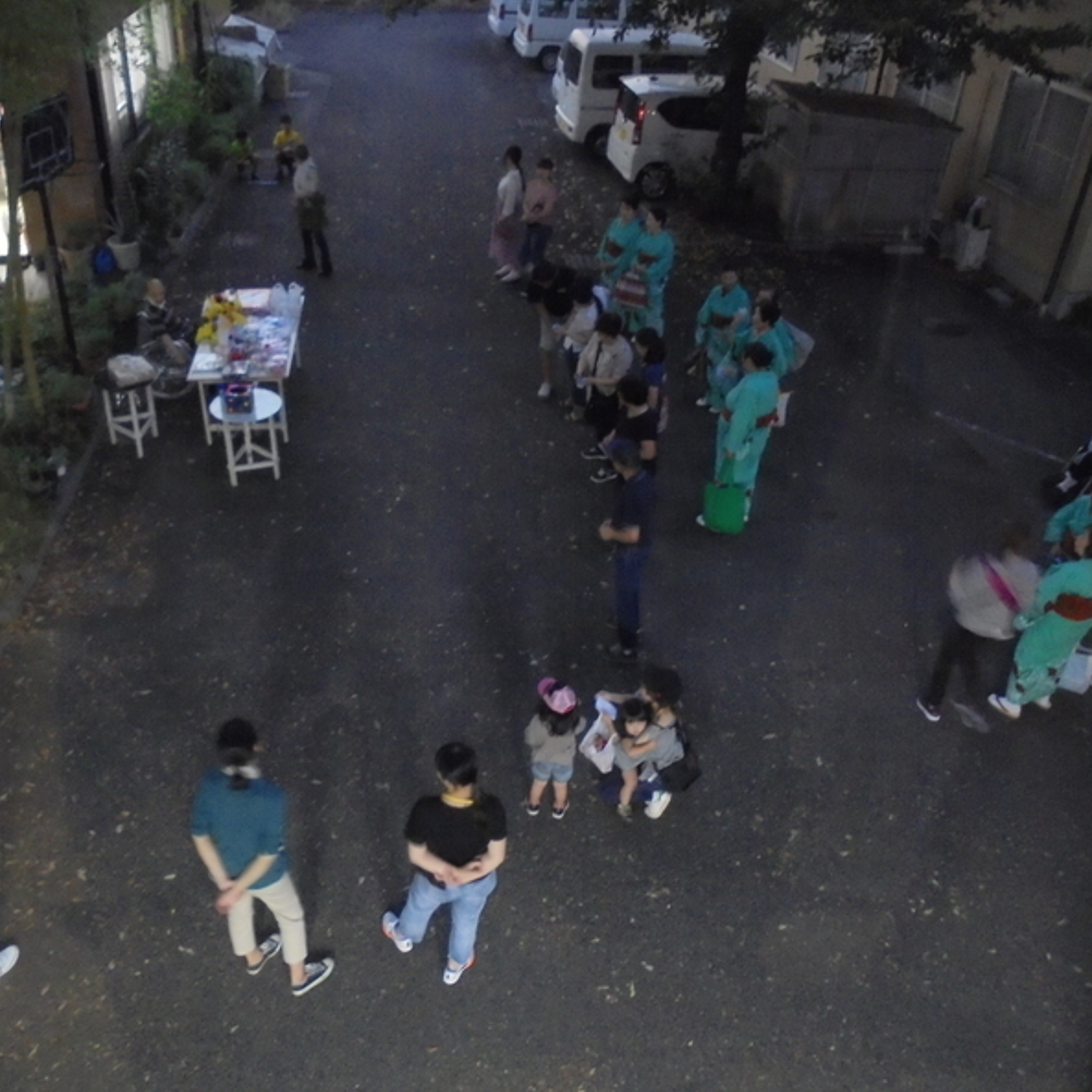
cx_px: 435
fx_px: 1106
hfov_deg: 52.2
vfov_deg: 52.5
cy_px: 545
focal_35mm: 31
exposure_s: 1/6
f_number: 3.5
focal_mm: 4.6
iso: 400
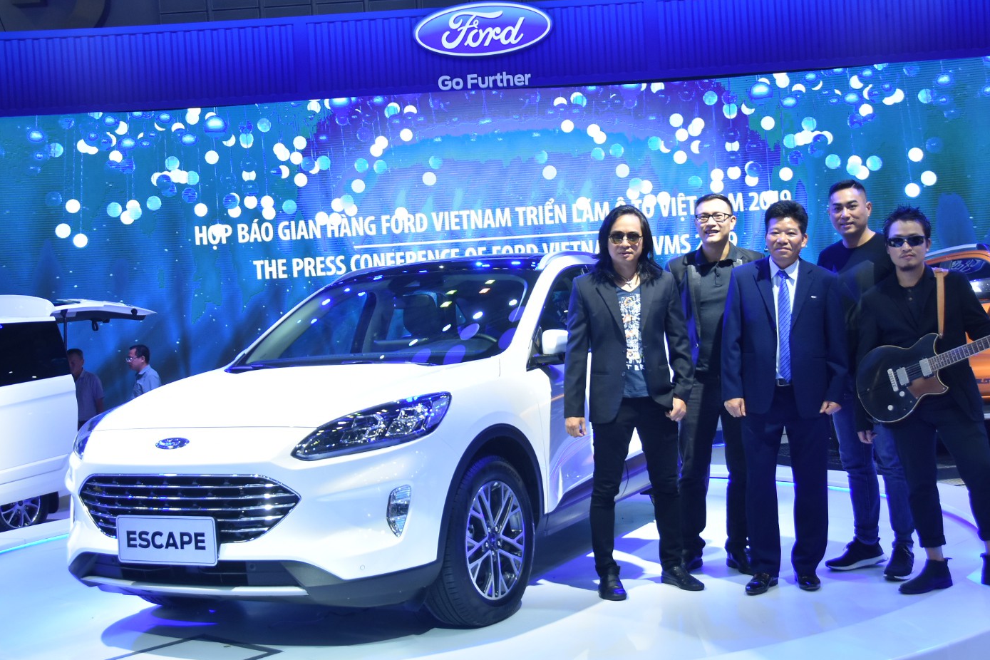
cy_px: 350
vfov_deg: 31.9
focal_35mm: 42
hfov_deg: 46.3
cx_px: 552
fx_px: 1155
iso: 800
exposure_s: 1/160
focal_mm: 24
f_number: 4.5
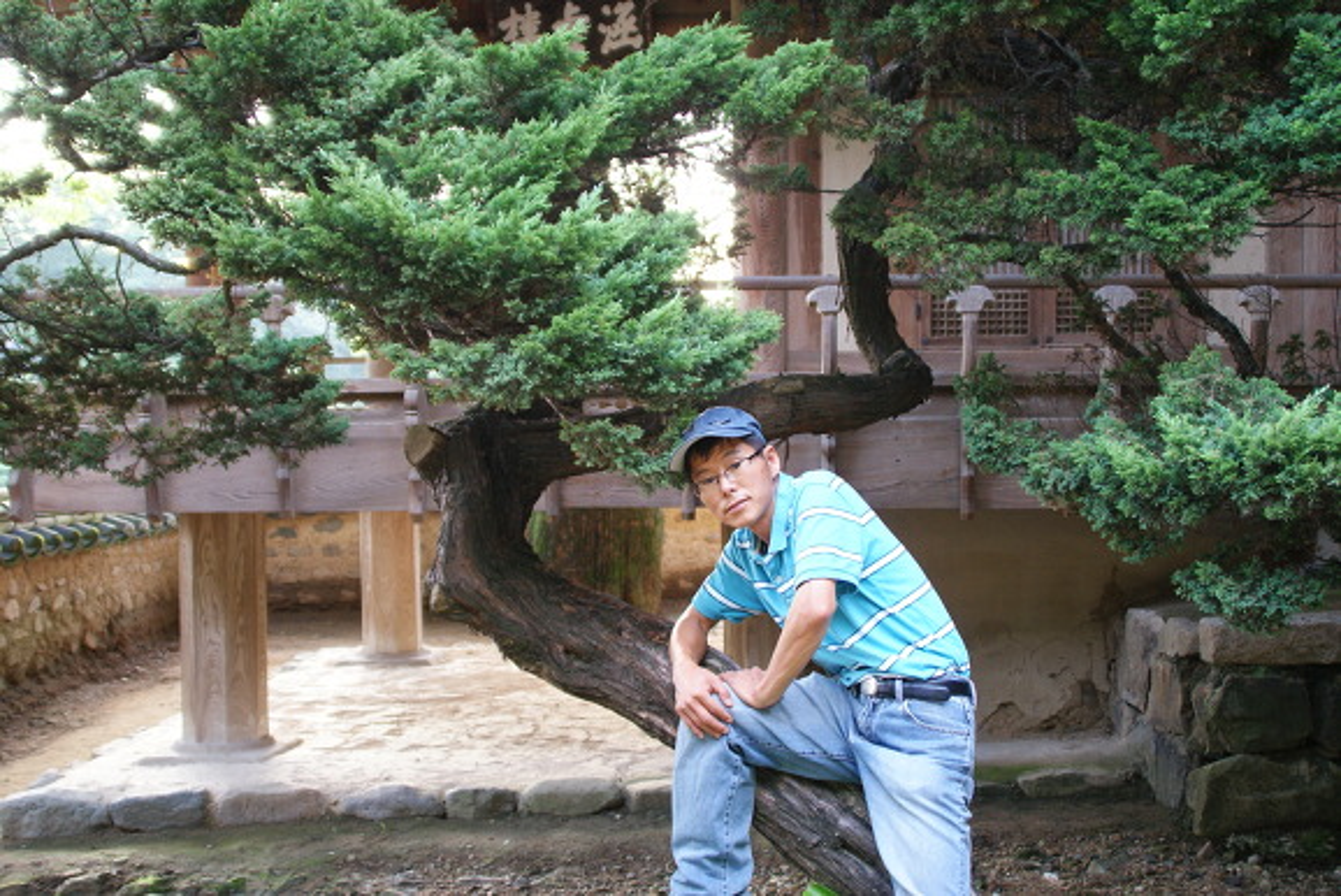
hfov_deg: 49.5
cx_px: 670
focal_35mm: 39
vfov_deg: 34.2
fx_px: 1453
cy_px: 448
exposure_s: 1/20
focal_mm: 26
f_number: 3.5
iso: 400
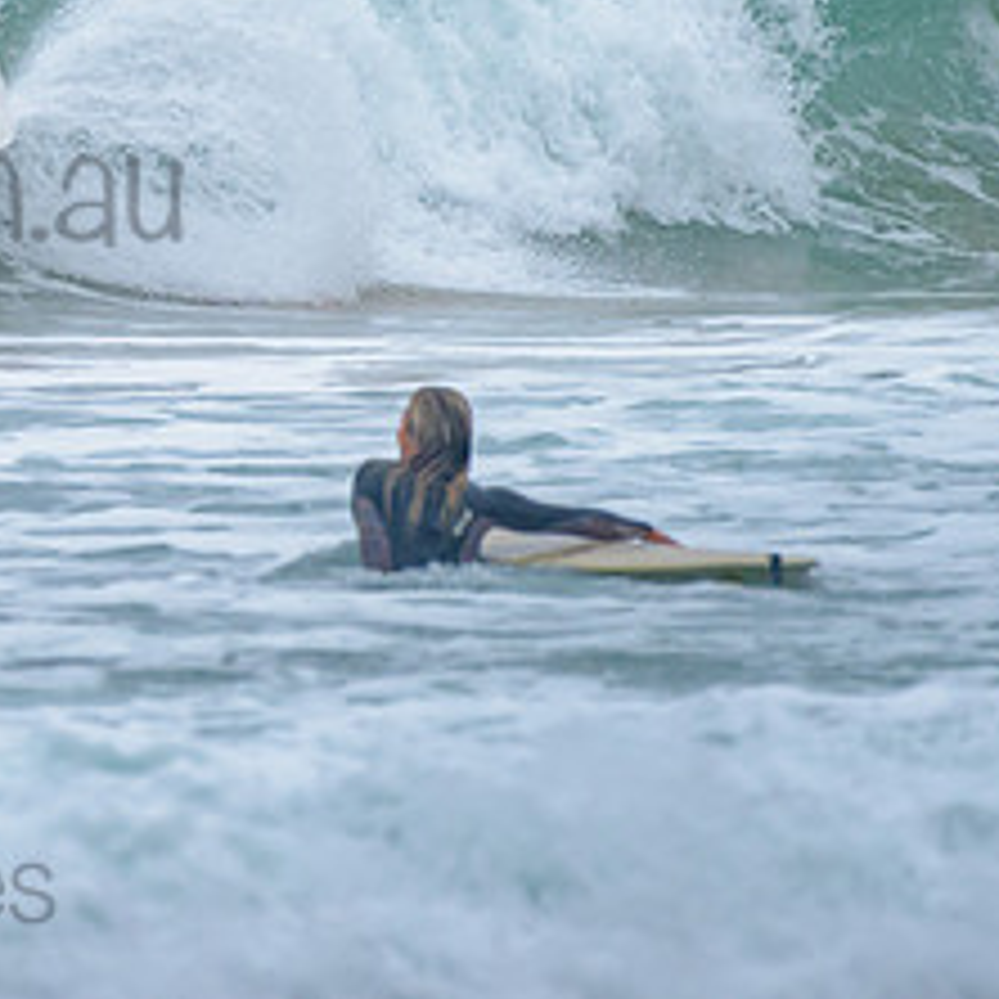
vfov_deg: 1.3
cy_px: 3
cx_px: -89
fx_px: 44470
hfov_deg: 1.3
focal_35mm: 1362
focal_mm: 500
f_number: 5.6
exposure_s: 1/1000
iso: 900
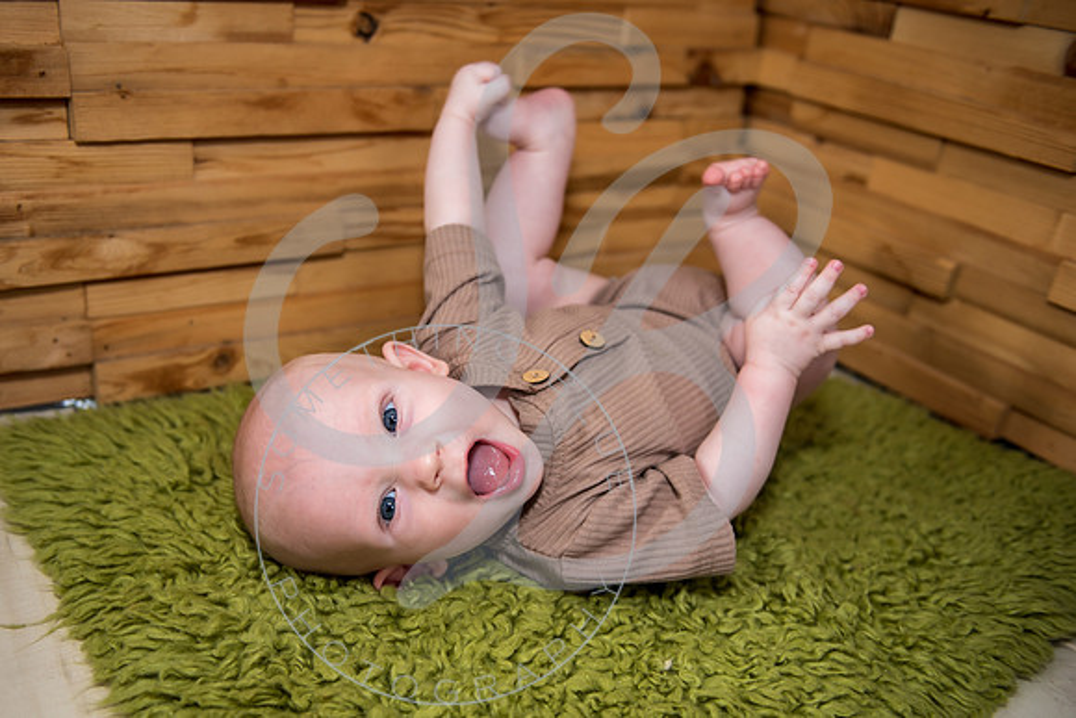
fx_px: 1078
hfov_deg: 52.9
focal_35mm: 36
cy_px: 405
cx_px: 469
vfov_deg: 36.8
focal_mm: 32
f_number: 2.8
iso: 100
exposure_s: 1/125
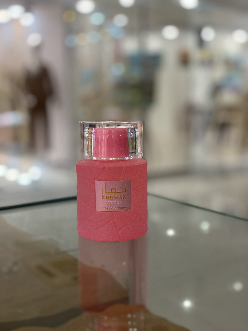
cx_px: 124
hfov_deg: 28.0
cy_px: 166
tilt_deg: -8.0
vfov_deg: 36.8
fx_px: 497
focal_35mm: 52
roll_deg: +1.1
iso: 160
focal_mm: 6
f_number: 2
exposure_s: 1/122
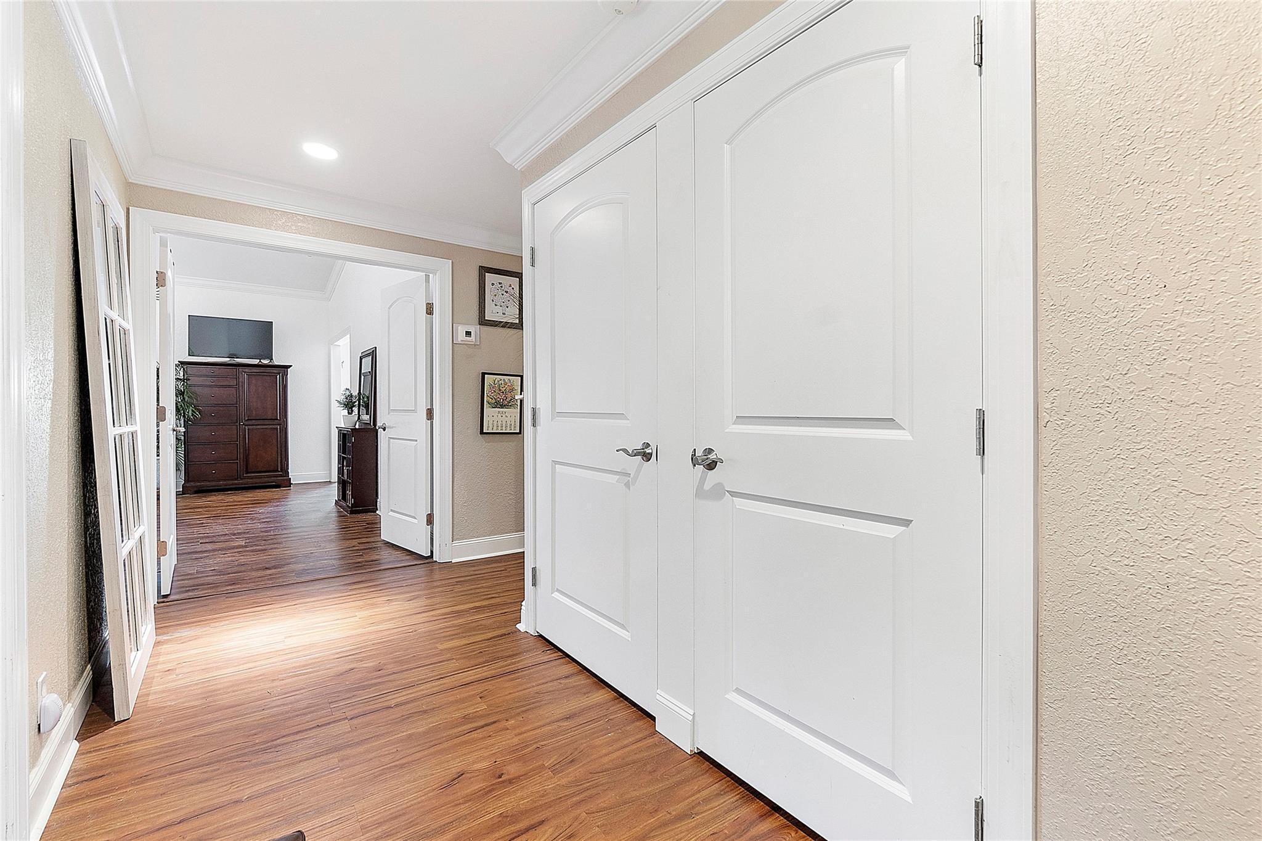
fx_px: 526
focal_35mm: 15
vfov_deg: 77.3
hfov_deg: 100.4
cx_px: 631
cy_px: 420
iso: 200
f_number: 8
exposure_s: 1/2.5
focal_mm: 10
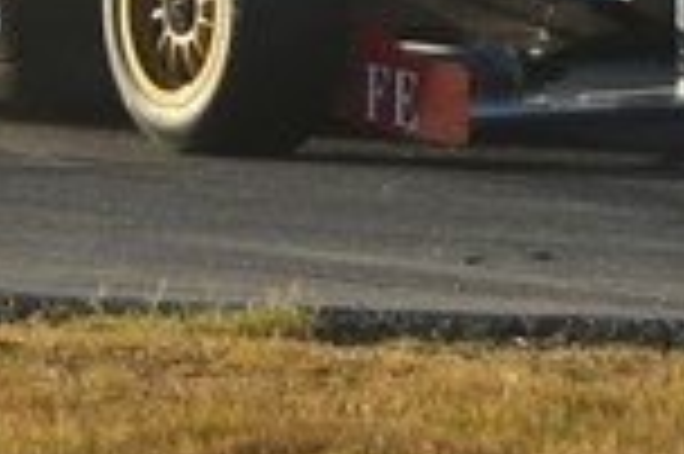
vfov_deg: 0.7
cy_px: -998
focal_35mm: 1960
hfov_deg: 1.1
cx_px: 634
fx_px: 37199
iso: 400
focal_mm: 165
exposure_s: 1/1000
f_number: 6.3
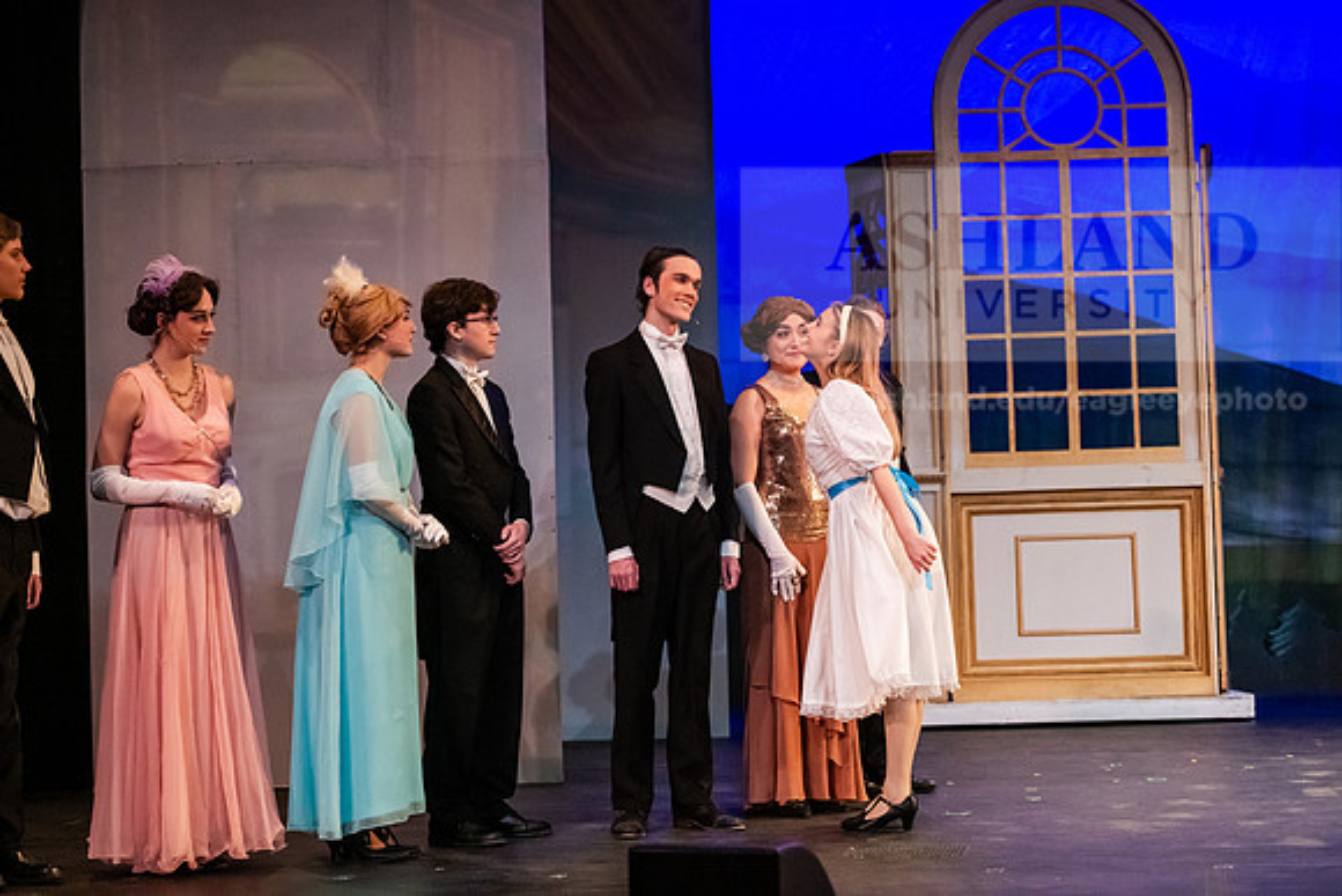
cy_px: 448
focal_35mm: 78
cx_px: 671
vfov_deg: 17.5
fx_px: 2908
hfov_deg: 26.0
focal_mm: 78
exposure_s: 1/320
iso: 5000
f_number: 3.2
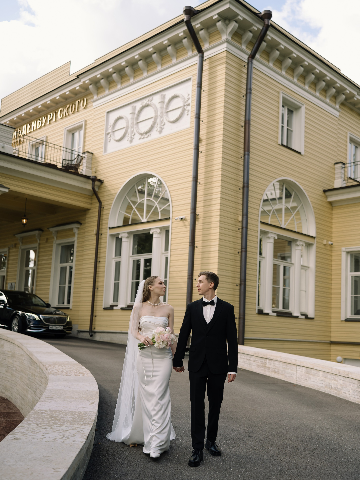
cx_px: 180
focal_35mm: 38
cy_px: 268
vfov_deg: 48.9
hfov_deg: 37.7
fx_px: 527
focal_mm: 35
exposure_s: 1/1600
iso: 160
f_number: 2
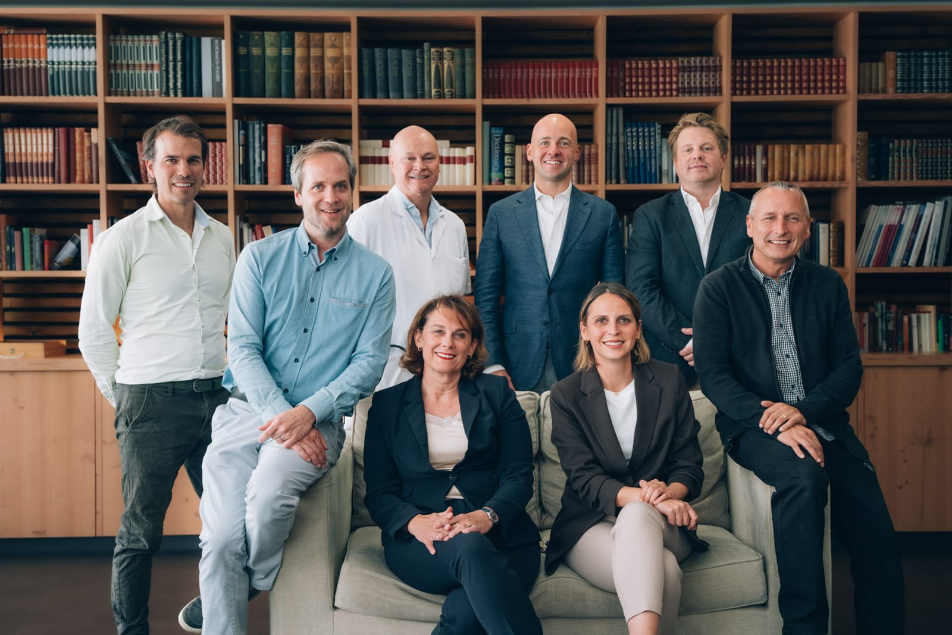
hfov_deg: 36.9
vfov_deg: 25.1
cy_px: 318
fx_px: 1428
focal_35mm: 54
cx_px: 476
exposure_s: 1/100
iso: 2000
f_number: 5
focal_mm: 54
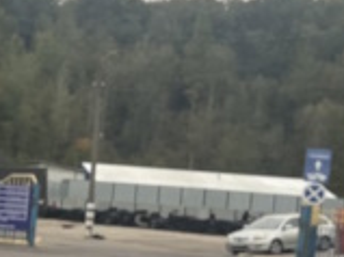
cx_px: -502
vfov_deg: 10.1
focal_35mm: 147
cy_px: 195
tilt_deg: -0.7
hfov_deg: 11.1
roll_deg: -6.1
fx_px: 1460
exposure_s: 1/121
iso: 40
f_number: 1.6
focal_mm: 4.2
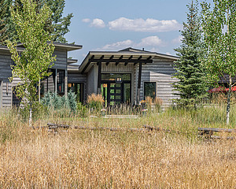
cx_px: 92
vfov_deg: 11.2
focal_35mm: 138
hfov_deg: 13.9
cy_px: 78
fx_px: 964
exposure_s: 1/800
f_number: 8
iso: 200
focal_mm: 75
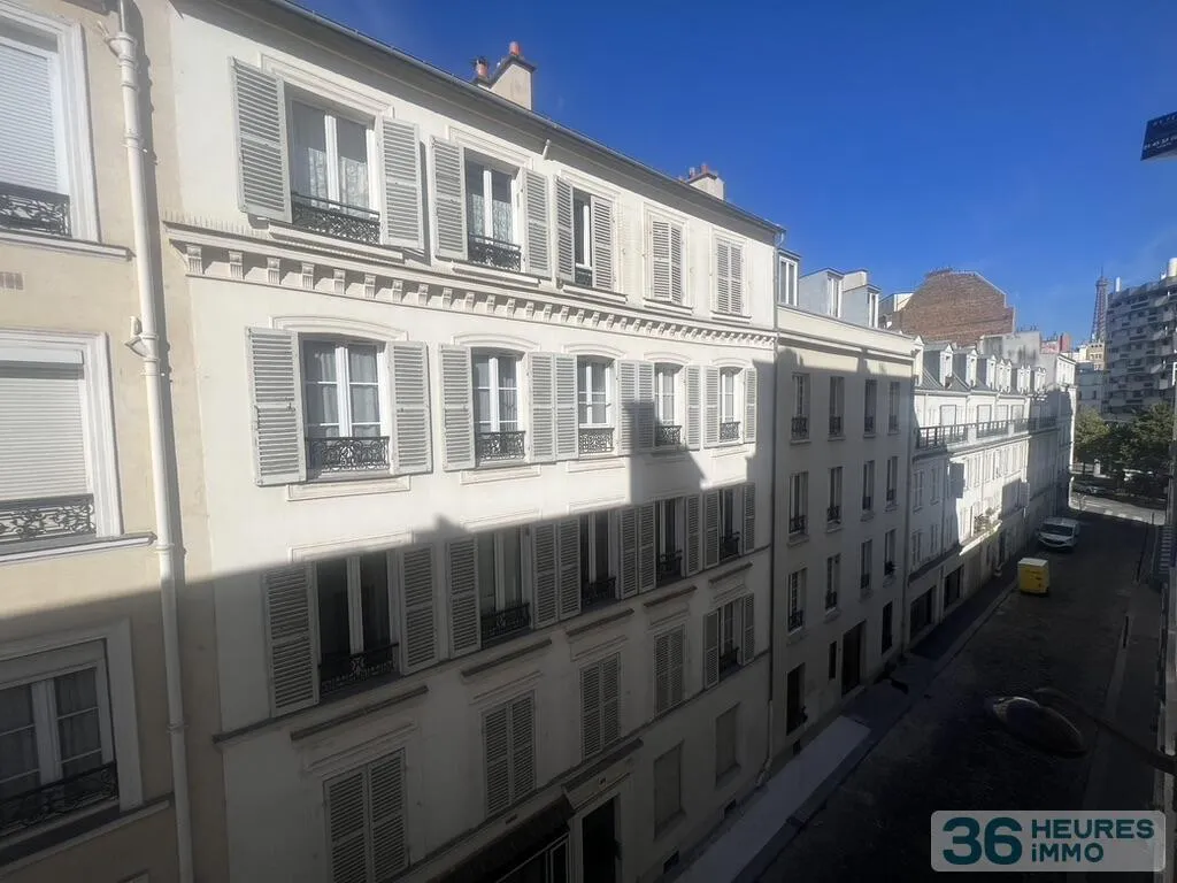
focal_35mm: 13
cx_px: 588
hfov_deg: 106.2
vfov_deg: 89.9
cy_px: 442
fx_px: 442
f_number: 1.8
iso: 40
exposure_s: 1/3922
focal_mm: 1.57
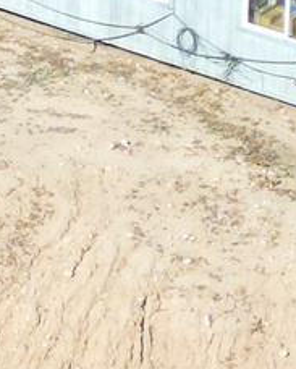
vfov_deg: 8.6
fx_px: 2295
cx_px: -370
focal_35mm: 210
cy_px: -430
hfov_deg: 7.0
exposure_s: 1/2500
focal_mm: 6.72
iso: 100
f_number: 1.7
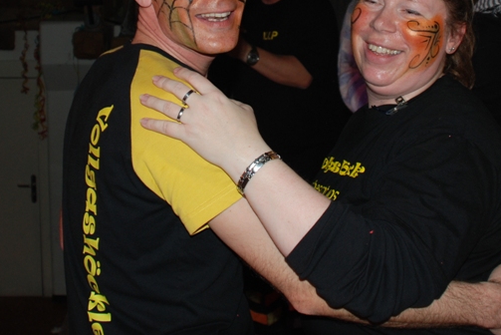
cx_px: 275
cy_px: 22
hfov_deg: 36.2
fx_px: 766
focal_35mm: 55
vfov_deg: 23.9
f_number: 3.5
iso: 200
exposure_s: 1/60
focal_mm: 18
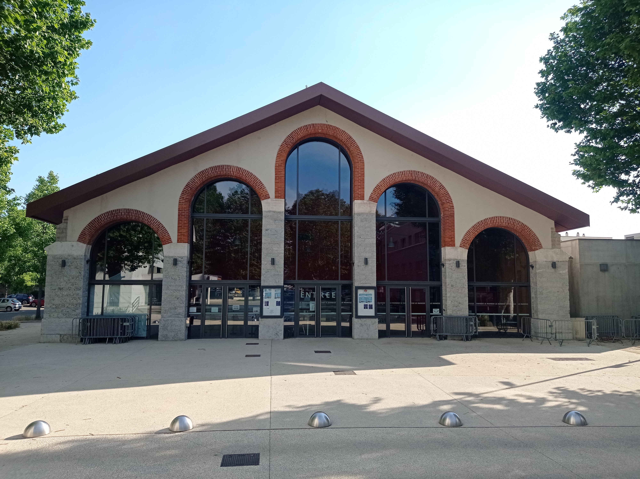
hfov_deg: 63.5
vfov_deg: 49.7
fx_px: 517
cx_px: 320
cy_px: 240
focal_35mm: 28
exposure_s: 1/1718
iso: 100
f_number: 1.79
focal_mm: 4.74
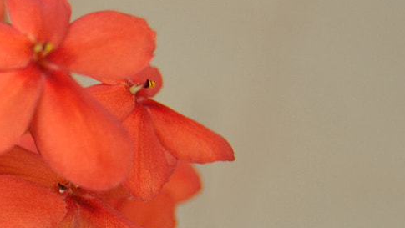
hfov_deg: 15.2
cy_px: 214
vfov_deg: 8.9
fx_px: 1450
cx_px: -124
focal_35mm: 135
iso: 200
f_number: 4
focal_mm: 26
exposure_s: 1/640
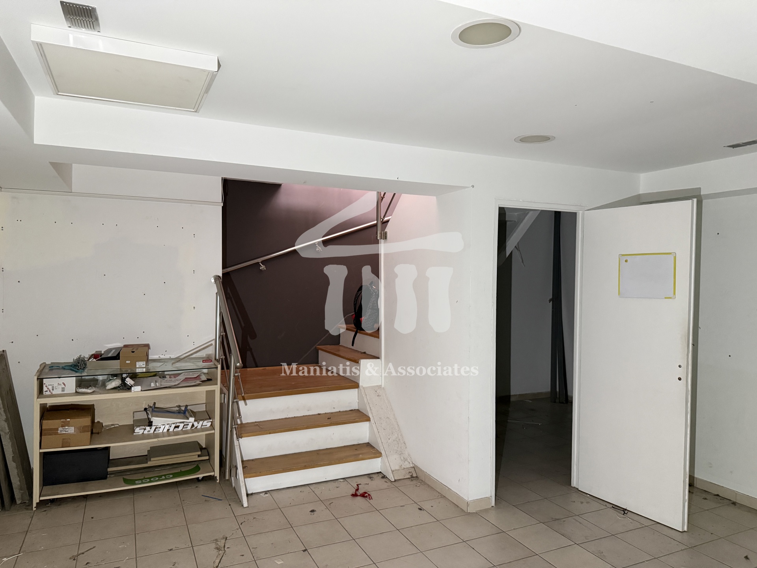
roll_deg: -0.9
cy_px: 284
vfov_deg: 56.8
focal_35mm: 24
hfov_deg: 71.6
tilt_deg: -1.7
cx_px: 378
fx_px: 525
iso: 500
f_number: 1.78
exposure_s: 1/60
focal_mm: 6.76
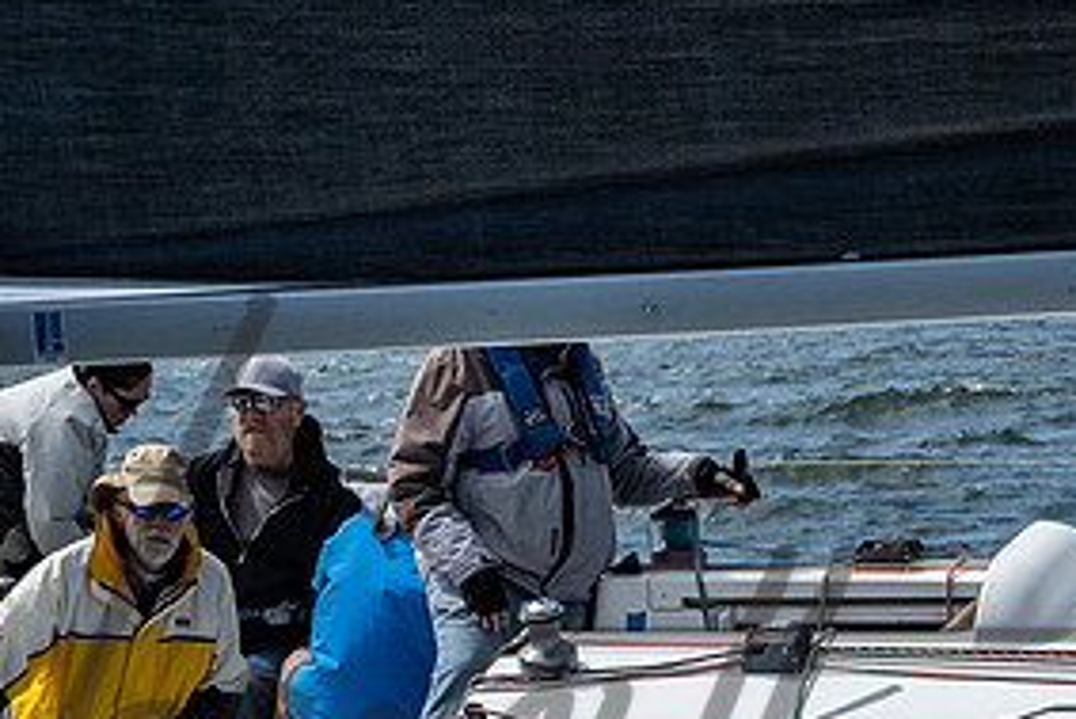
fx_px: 7326
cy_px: -69
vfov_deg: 5.6
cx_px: 640
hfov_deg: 8.4
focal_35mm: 245
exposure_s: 1/2000
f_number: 6.3
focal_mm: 48
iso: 200
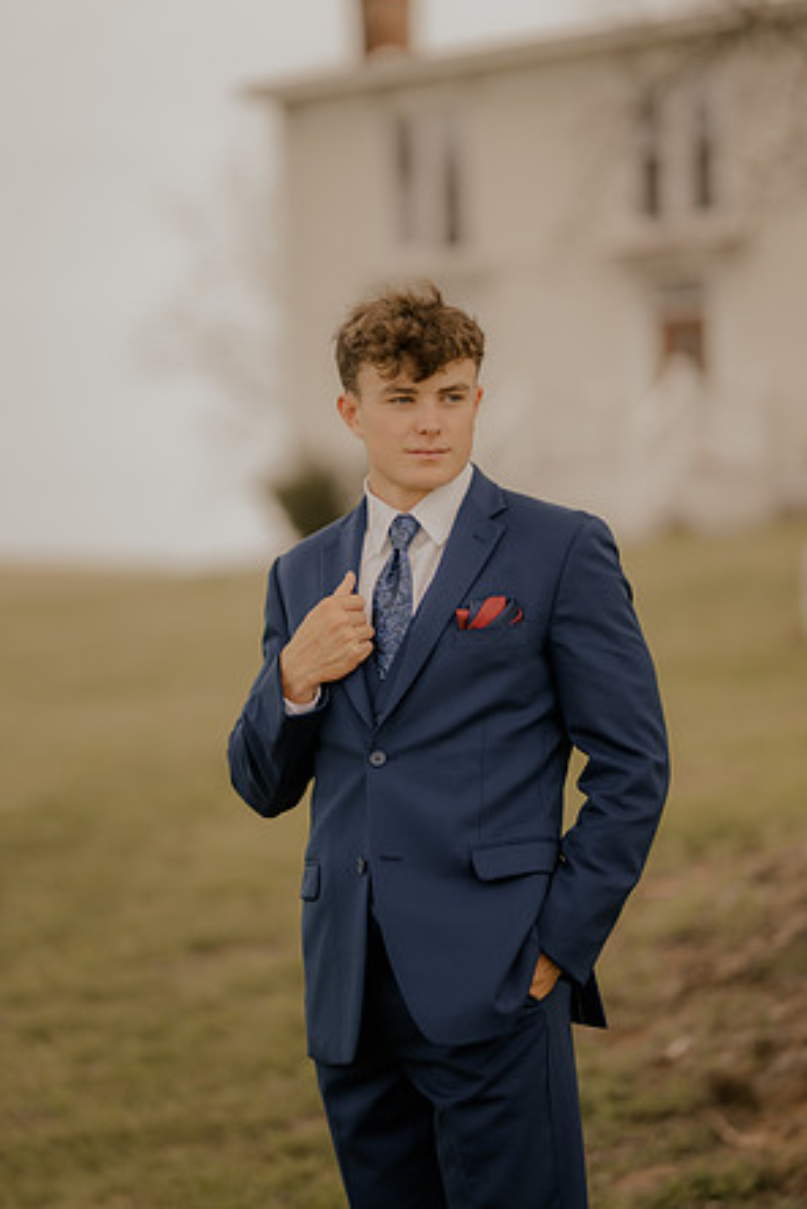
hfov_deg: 15.9
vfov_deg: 23.6
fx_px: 2889
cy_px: 603
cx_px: 402
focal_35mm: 86
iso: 64
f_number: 1.4
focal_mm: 85
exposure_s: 1/1600
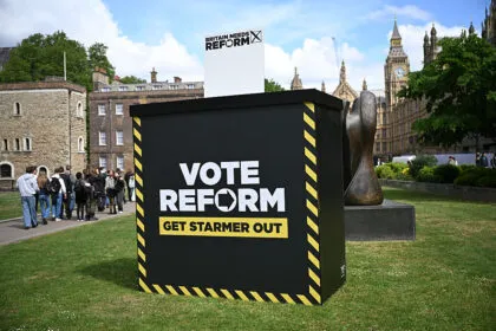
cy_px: 166
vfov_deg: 35.9
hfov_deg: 51.9
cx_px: 248
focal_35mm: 37
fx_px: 510
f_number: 2.8
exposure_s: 1/5000
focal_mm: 37
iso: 400
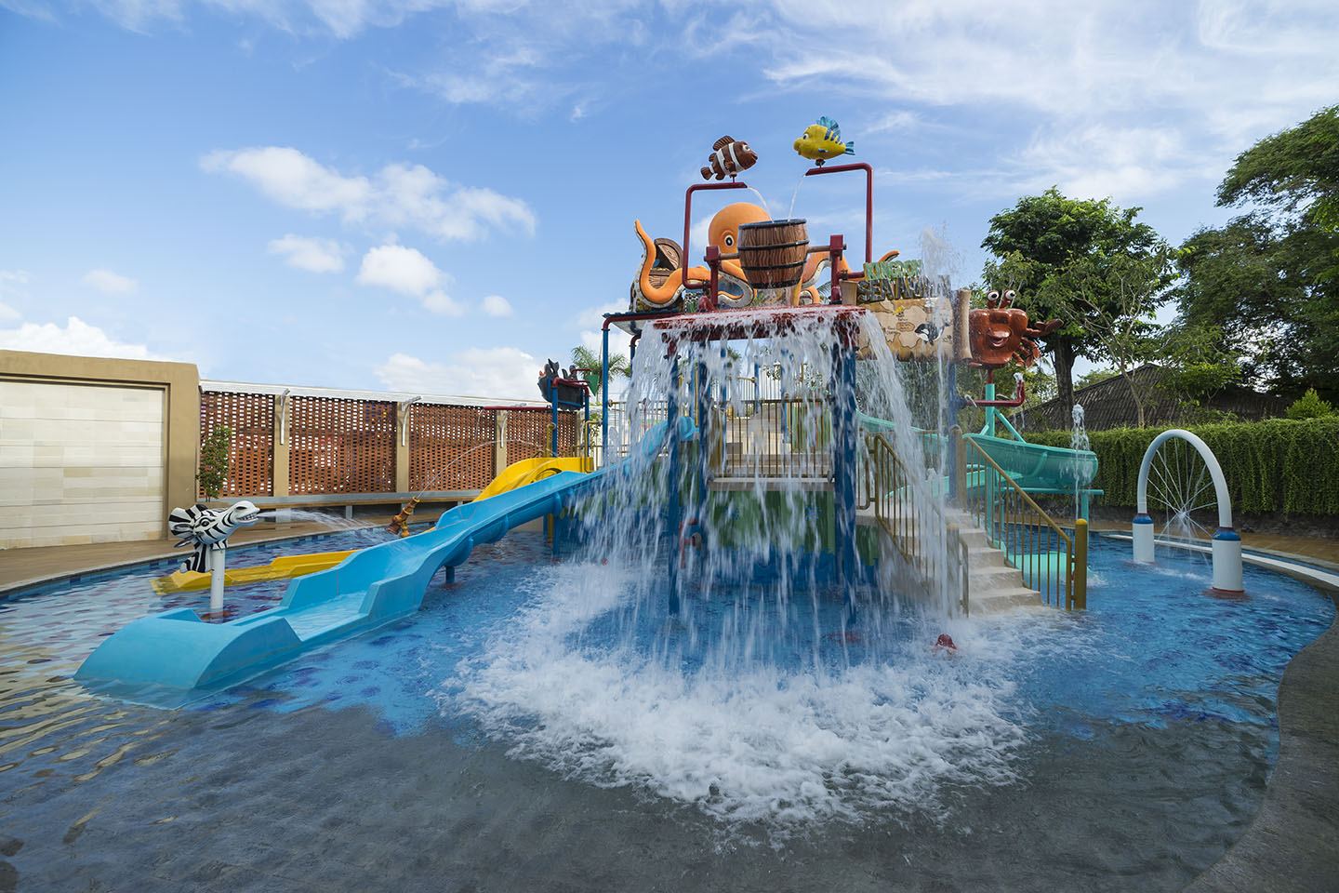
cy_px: 446
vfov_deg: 73.7
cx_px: 670
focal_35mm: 16
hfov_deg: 96.7
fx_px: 595
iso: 100
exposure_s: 1/60
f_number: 11
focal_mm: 16
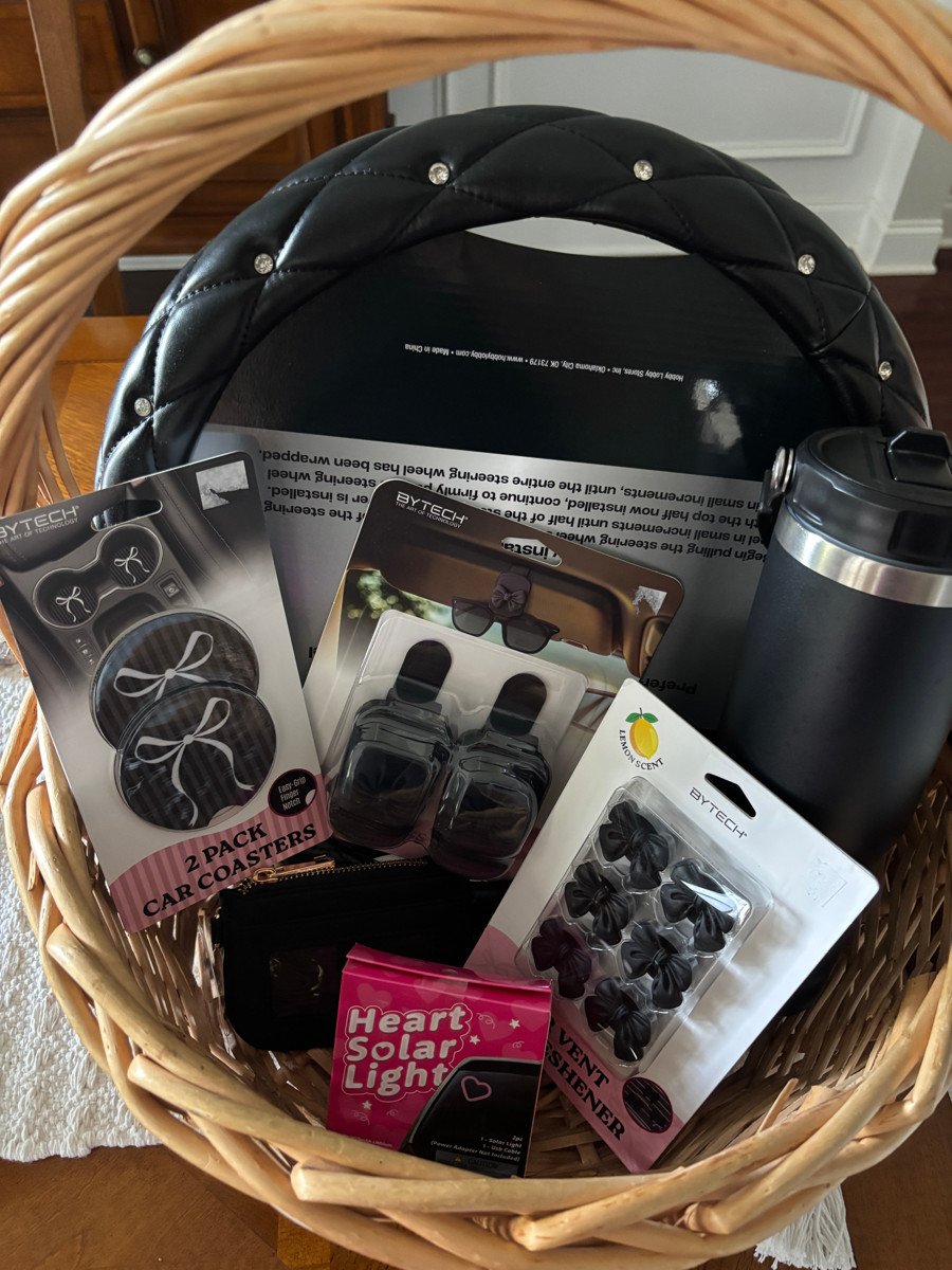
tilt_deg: -50.1
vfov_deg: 67.3
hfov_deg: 53.1
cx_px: 476
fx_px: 953
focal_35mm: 26
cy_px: 635
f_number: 1.6
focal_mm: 5.96
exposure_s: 1/32
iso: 640
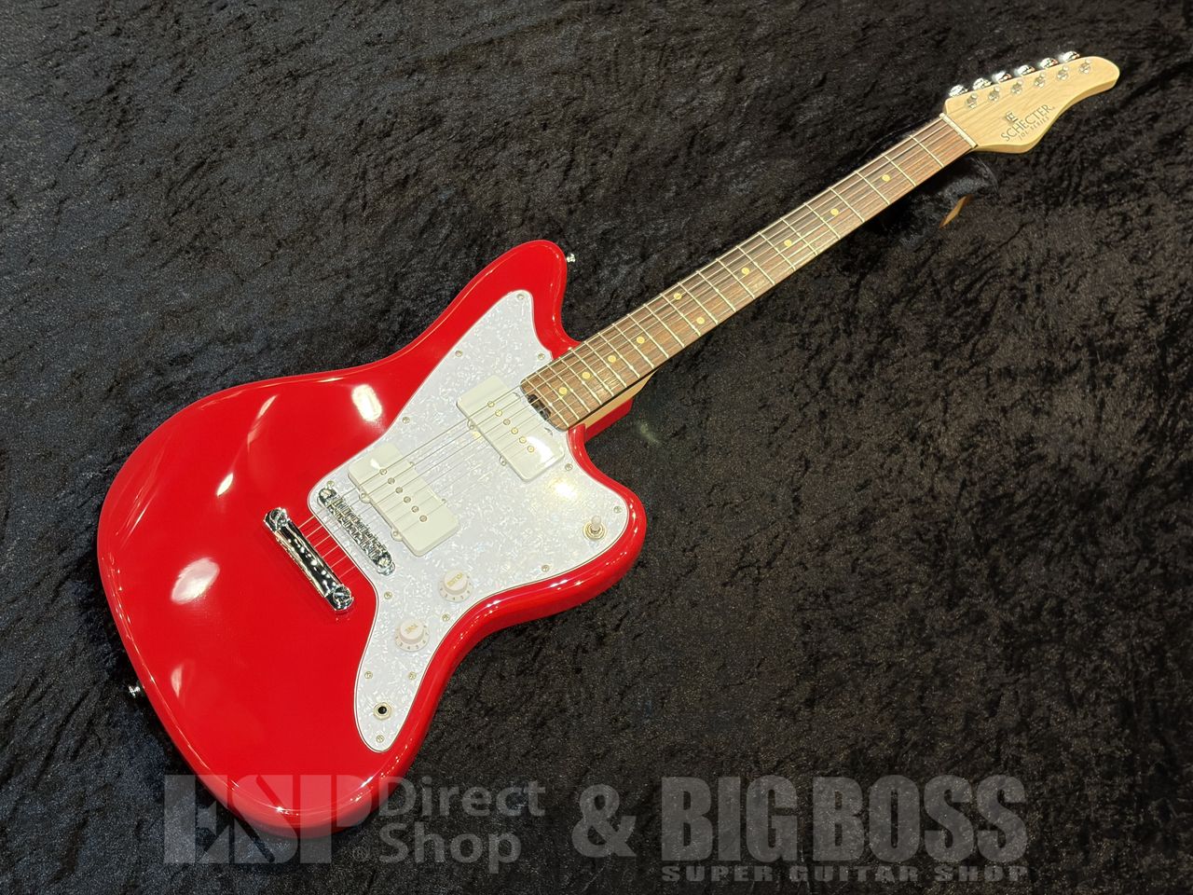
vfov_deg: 28.0
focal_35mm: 52
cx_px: 596
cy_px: 448
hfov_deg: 36.8
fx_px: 1792
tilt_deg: -59.2
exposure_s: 1/60
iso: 125
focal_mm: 5.96
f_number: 1.6
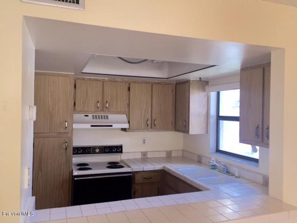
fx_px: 249
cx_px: 148
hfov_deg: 61.7
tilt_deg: -0.5
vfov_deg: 48.2
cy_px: 112
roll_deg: -2.1
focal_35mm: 29
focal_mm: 4.15
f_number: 2.2
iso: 32
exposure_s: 1/43
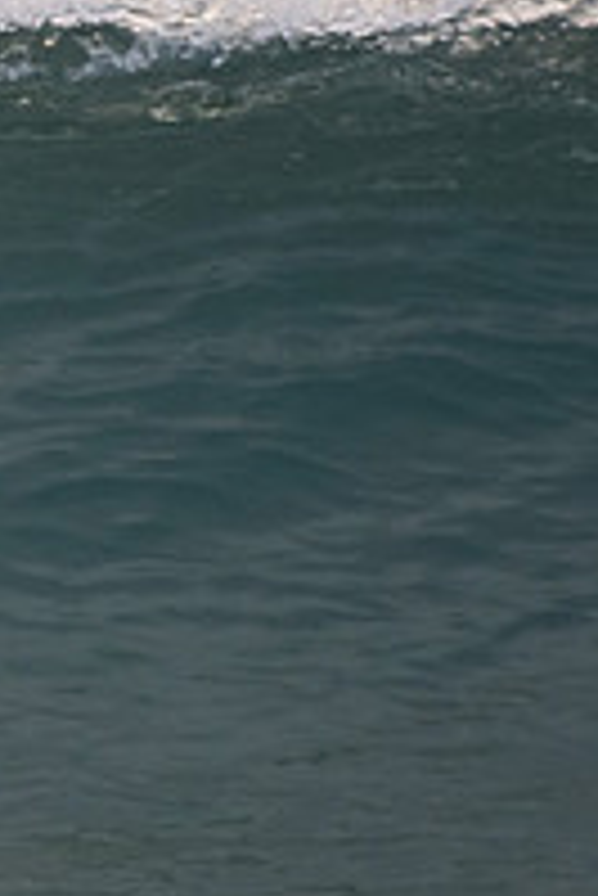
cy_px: 407
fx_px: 54344
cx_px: -643
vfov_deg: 0.9
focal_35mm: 2185
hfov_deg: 0.6
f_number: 5.6
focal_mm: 500
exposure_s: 1/800
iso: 2000
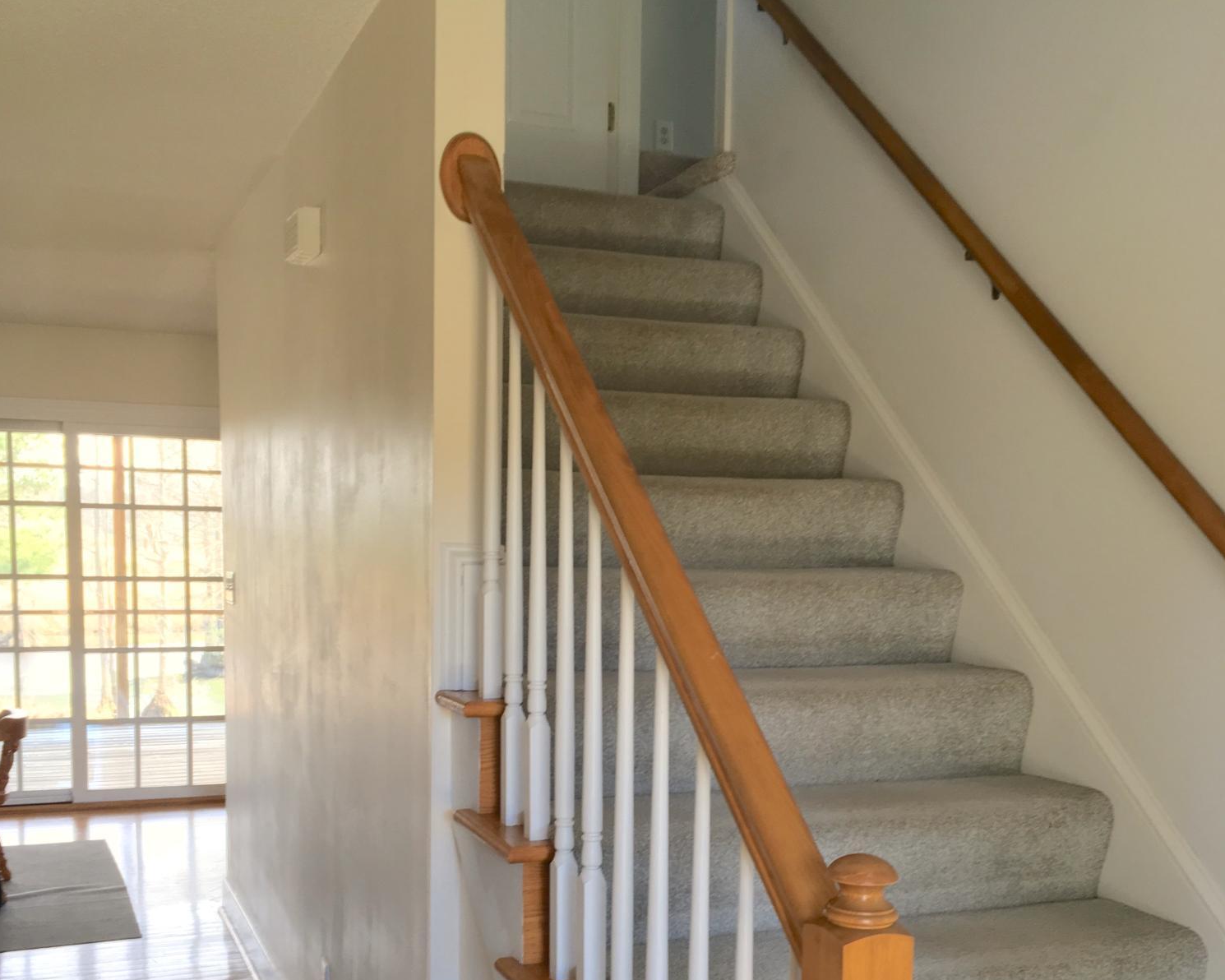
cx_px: 613
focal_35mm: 38
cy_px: 689
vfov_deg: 38.5
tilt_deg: -7.4
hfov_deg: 47.9
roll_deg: +0.0
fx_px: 1378
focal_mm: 4.15
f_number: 2.2
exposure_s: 1/30
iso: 40
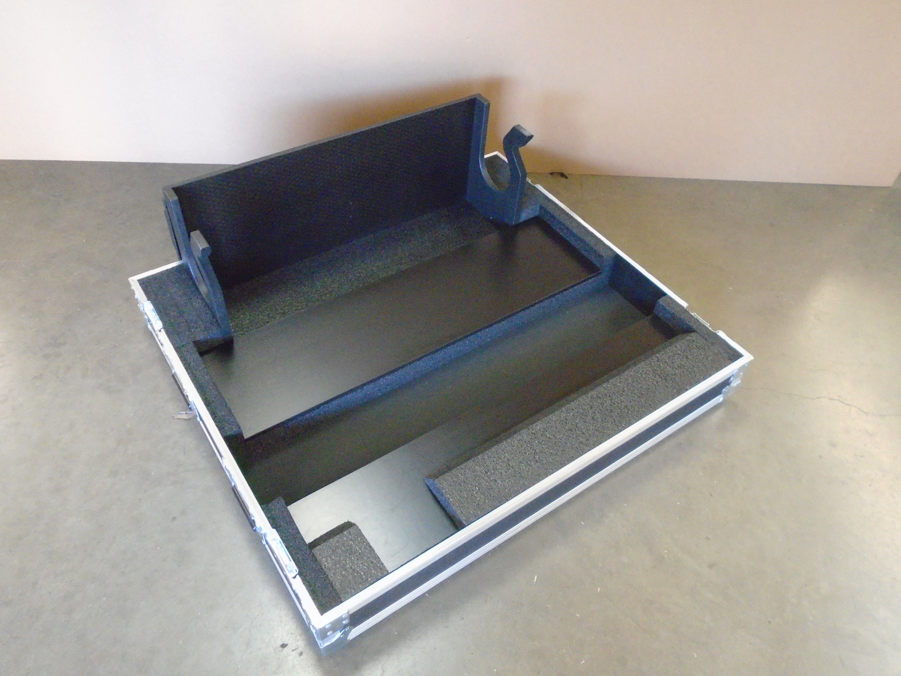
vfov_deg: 53.1
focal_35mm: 26
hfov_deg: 67.3
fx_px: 677
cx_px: 450
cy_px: 338
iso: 800
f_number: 3.2
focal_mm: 4.6
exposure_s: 1/30
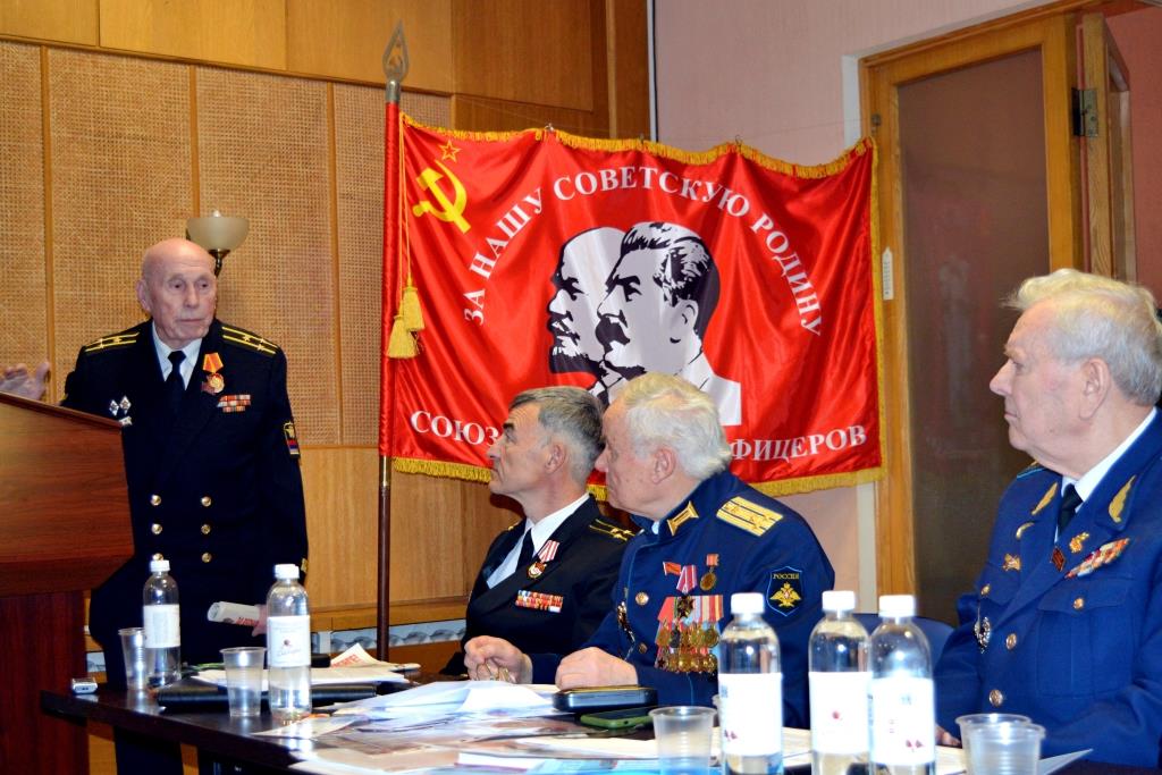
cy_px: 388
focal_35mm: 42
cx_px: 581
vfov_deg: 31.9
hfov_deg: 46.4
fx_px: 1356
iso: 800
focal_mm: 28
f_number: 4.2
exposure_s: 1/60
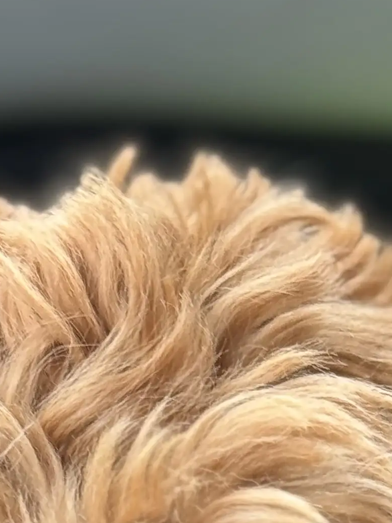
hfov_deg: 7.9
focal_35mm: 187
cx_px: 149
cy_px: 971
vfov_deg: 10.0
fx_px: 2824
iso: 100
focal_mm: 6.76
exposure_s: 1/76
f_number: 1.78
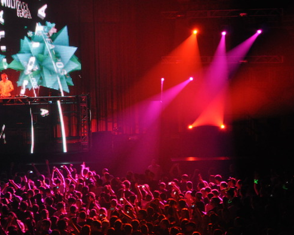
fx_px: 901
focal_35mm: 104
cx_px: 117
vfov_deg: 14.9
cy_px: 115
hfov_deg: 18.5
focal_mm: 55
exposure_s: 1/20
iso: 1600
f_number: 5.6
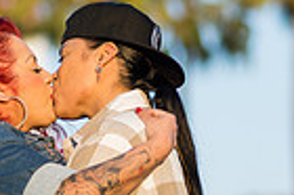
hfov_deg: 5.9
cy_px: 129
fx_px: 2871
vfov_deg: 3.9
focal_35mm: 352
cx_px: 149
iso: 100
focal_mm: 85
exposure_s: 1/1250
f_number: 1.8
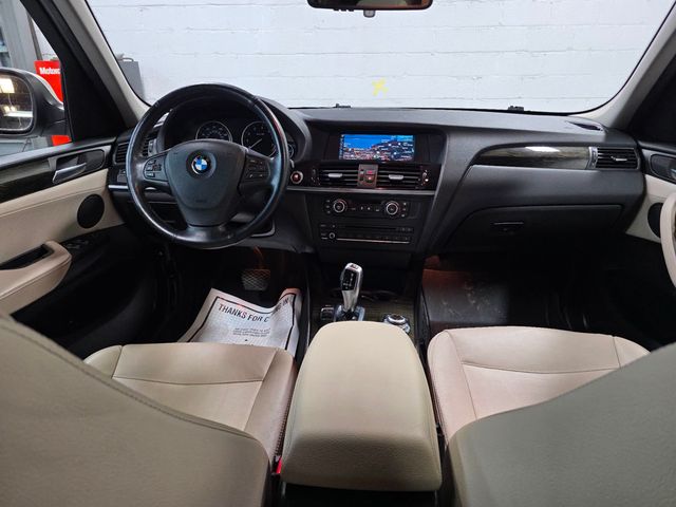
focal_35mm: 23
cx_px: 338
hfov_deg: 73.9
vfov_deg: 58.9
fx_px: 449
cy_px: 254
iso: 200
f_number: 1.7
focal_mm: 6.3
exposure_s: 1/120
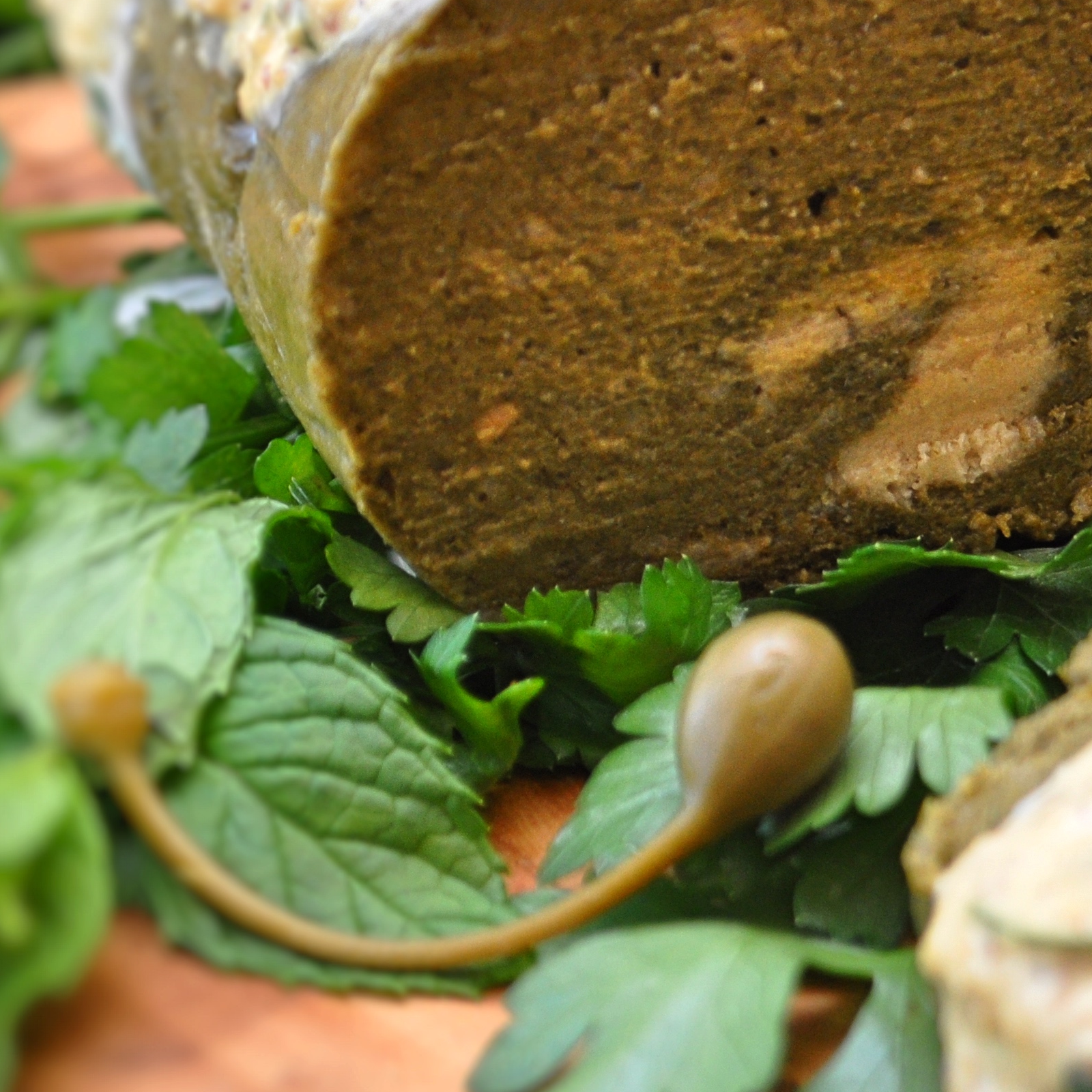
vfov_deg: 11.1
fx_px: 5603
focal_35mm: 157
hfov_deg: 11.0
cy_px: 342
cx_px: 1241
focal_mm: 46
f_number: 5.3
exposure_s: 1/60
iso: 720
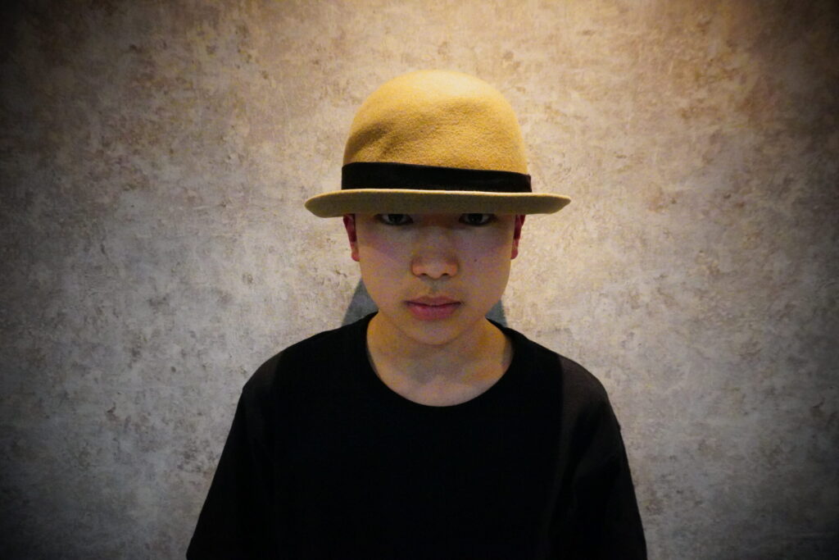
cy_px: 280
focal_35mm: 24
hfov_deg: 73.7
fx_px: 559
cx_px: 420
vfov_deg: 53.1
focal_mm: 16
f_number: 5.6
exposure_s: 1/800
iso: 16000
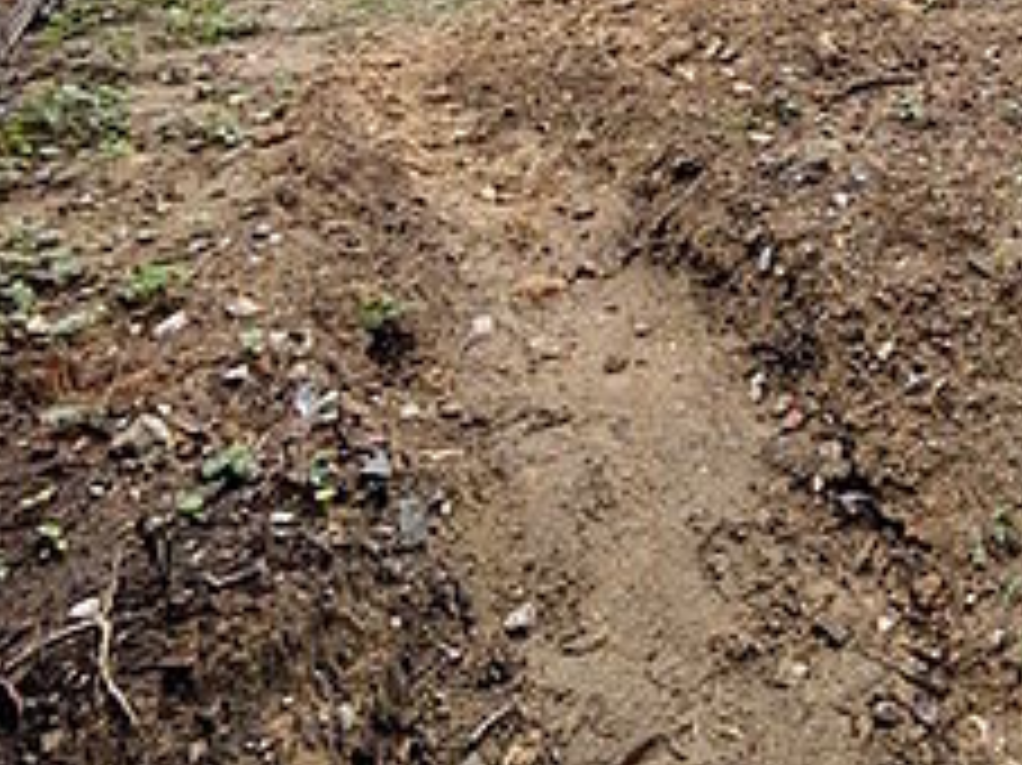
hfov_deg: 42.4
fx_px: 1092
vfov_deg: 31.1
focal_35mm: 37
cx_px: 1049
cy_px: -198
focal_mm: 1.83
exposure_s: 1/1188
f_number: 2.2
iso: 51
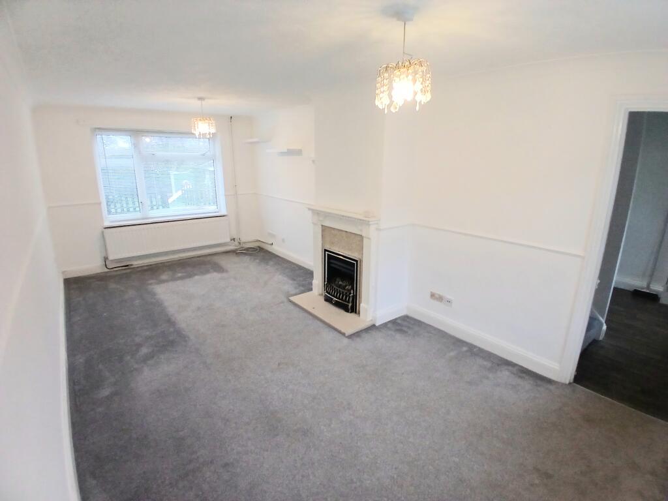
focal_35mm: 17
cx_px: 334
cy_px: 250
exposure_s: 1/33.3
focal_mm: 1.4
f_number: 2.2
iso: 160
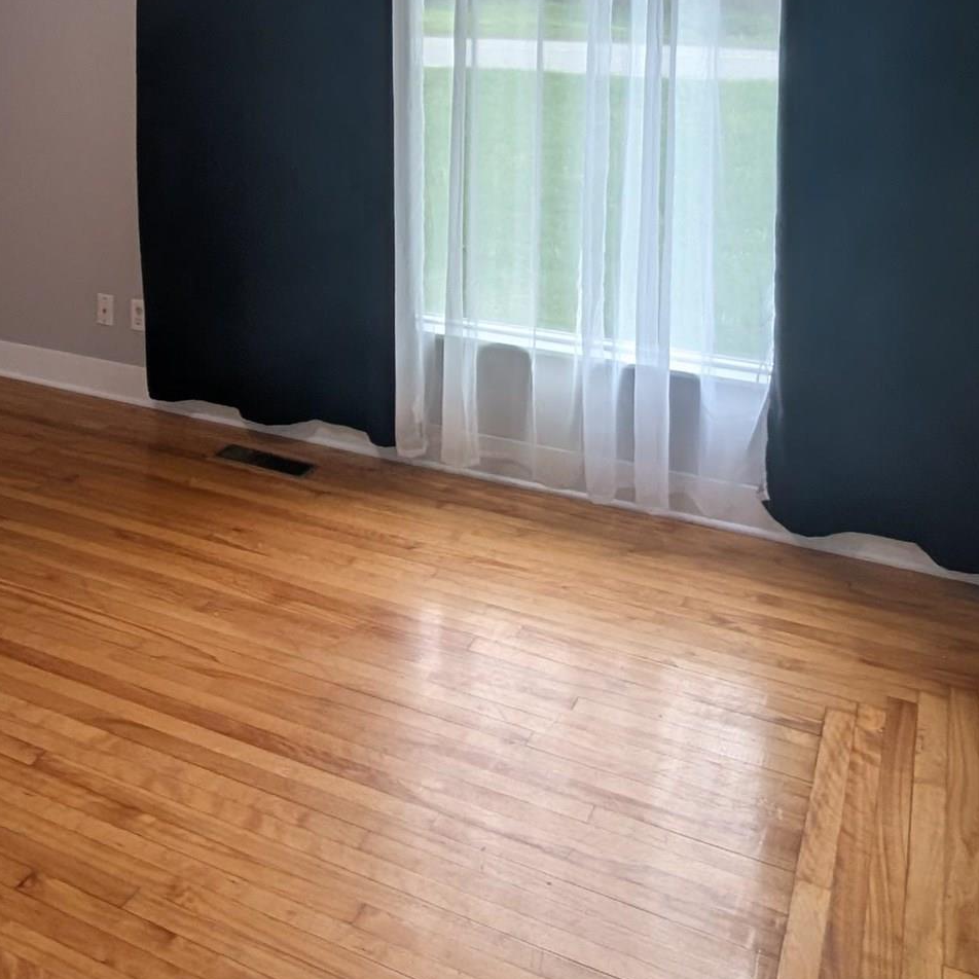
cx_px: 218
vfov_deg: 40.3
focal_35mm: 37
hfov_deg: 43.2
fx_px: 1184
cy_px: 38
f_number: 2.2
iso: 65
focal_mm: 1.95
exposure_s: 1/120
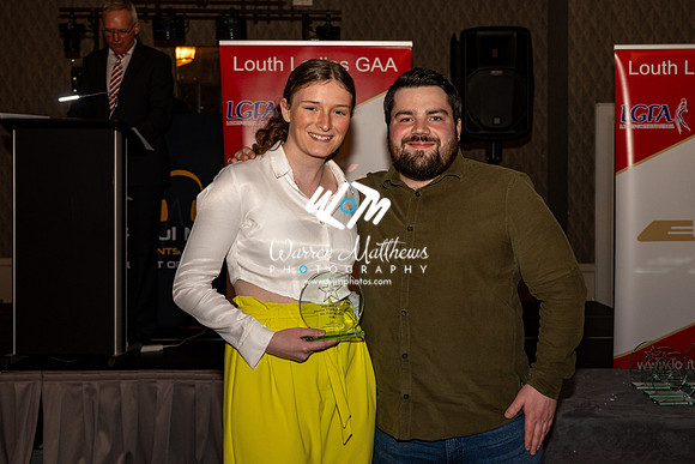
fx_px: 916
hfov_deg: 41.5
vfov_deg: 28.4
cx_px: 402
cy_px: 225
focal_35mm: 47
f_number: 4
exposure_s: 1/125
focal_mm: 32.5
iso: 500
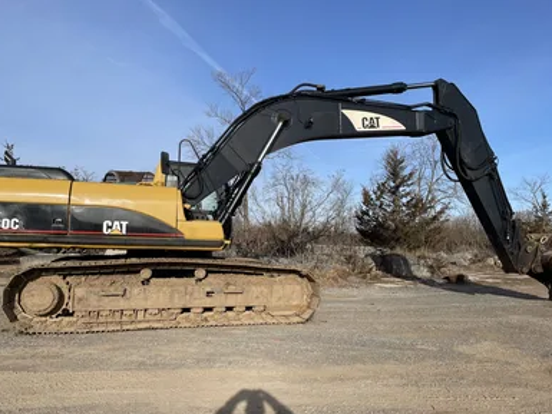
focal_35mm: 27
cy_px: 213
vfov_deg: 51.4
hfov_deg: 65.3
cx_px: 268
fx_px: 431
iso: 32
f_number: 1.6
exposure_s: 1/3300
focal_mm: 4.2
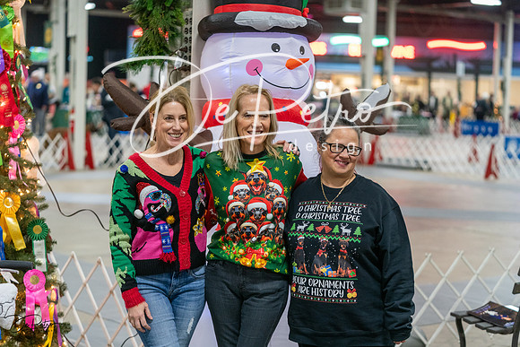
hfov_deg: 27.0
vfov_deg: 18.2
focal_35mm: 75
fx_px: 1084
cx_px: 260
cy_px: 174
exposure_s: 1/160
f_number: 2.8
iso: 3200
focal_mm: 75
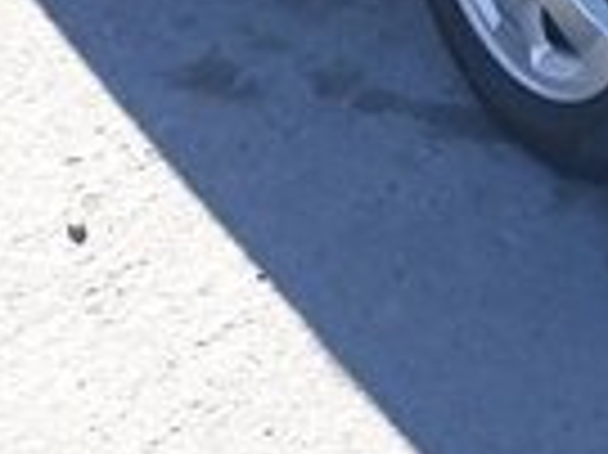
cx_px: 748
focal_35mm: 132
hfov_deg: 14.4
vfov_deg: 10.5
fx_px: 2316
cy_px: -362
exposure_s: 1/652
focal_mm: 3.71
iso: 40
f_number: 1.7
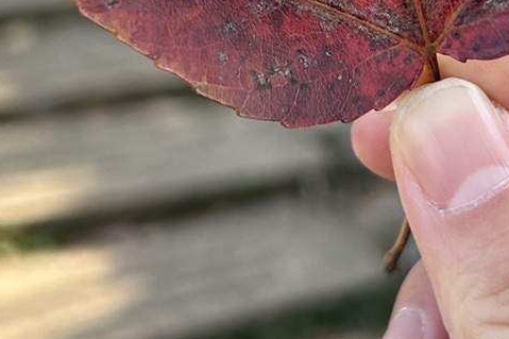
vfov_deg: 11.8
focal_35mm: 113
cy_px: -106
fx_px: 1597
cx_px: 357
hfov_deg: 18.0
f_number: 1.5
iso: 50
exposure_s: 1/319
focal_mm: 5.7
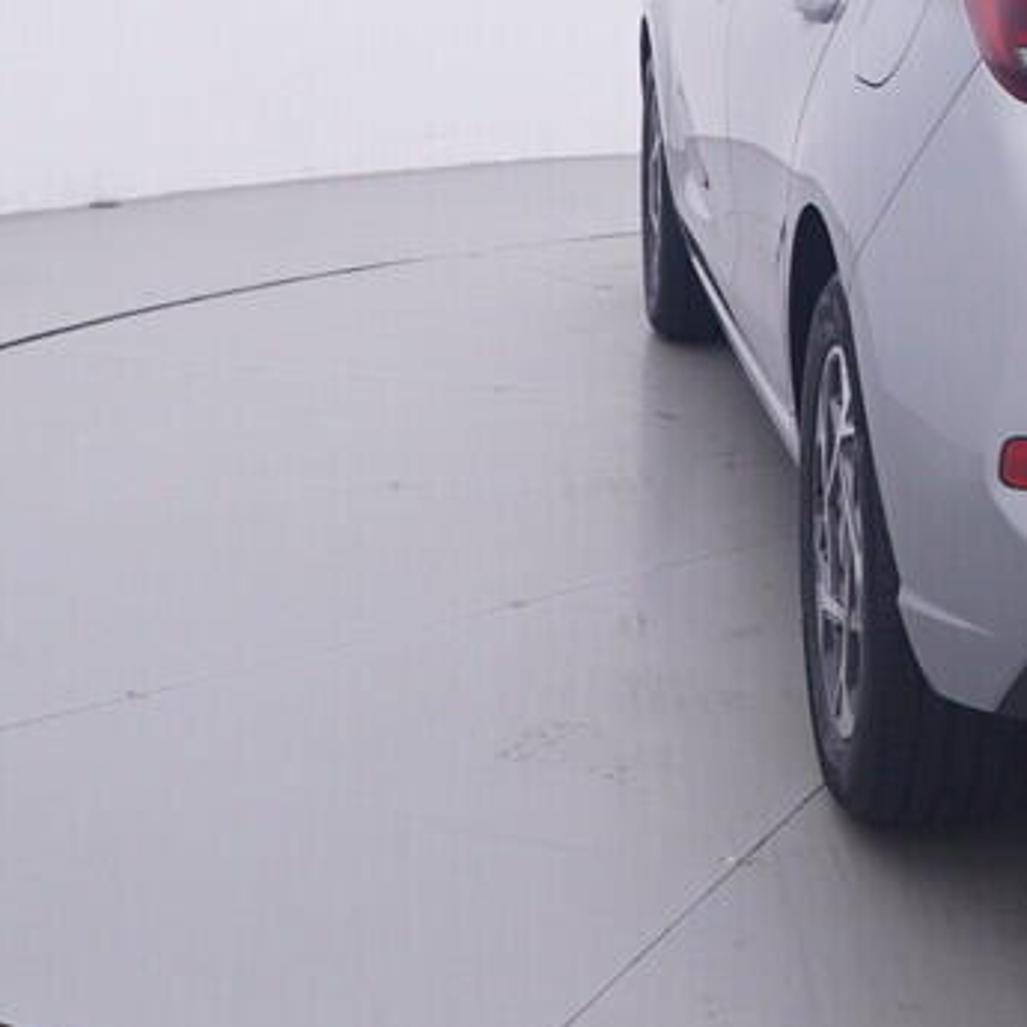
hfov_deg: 20.5
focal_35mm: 80
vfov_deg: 20.7
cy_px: -92
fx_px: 2678
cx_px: 1185
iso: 200
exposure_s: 1/80
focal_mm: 15
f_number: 5
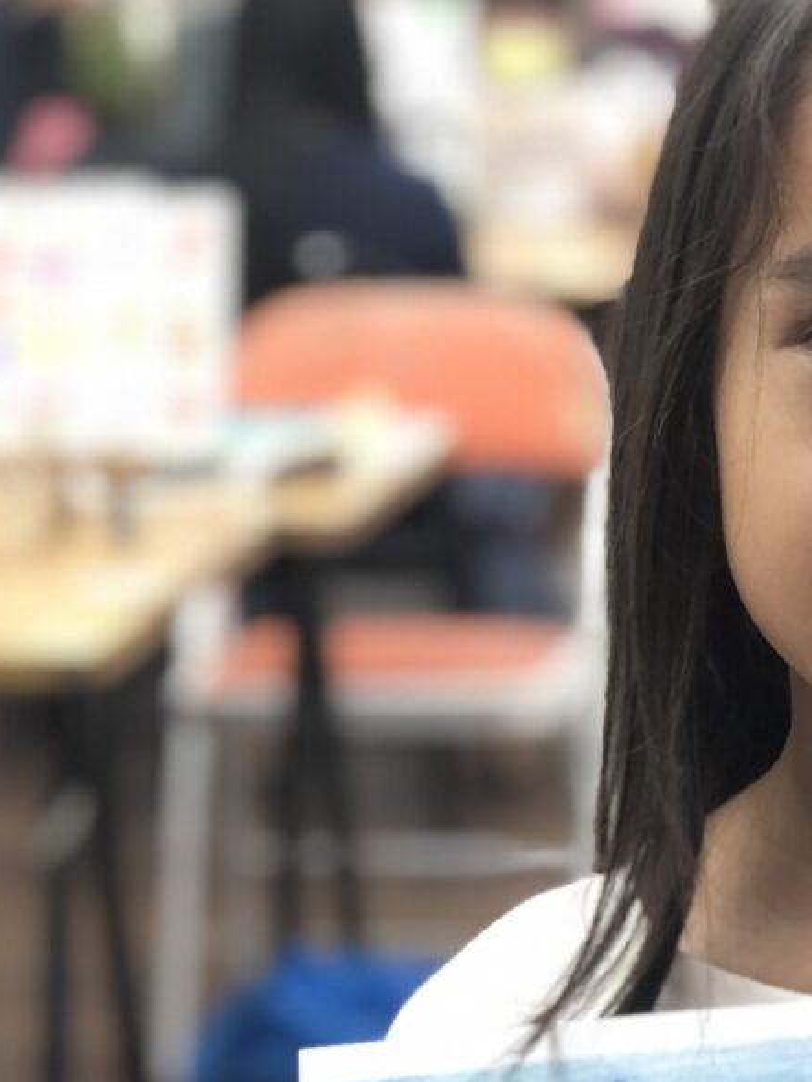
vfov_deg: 15.1
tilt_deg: -15.1
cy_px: 929
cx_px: 790
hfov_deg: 11.4
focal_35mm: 129
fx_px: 4033
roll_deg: +1.3
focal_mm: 6.6
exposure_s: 1/33
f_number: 2.8
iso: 80
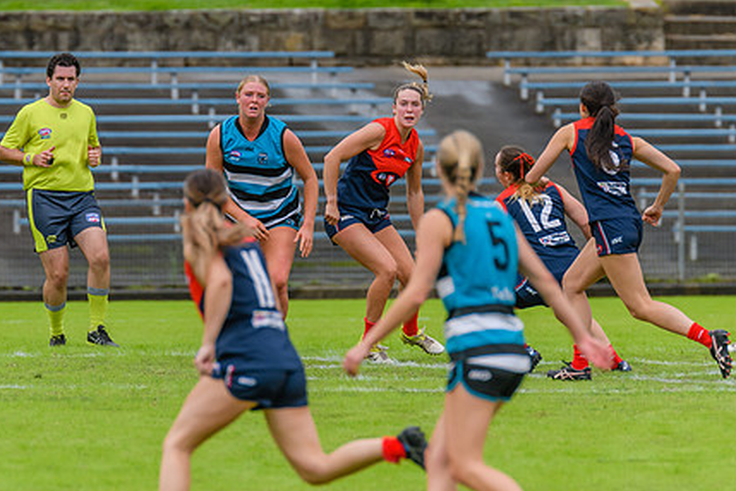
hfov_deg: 3.0
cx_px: 265
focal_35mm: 685
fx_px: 14003
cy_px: 157
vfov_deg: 2.0
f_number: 6.3
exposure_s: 1/1600
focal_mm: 420
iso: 800
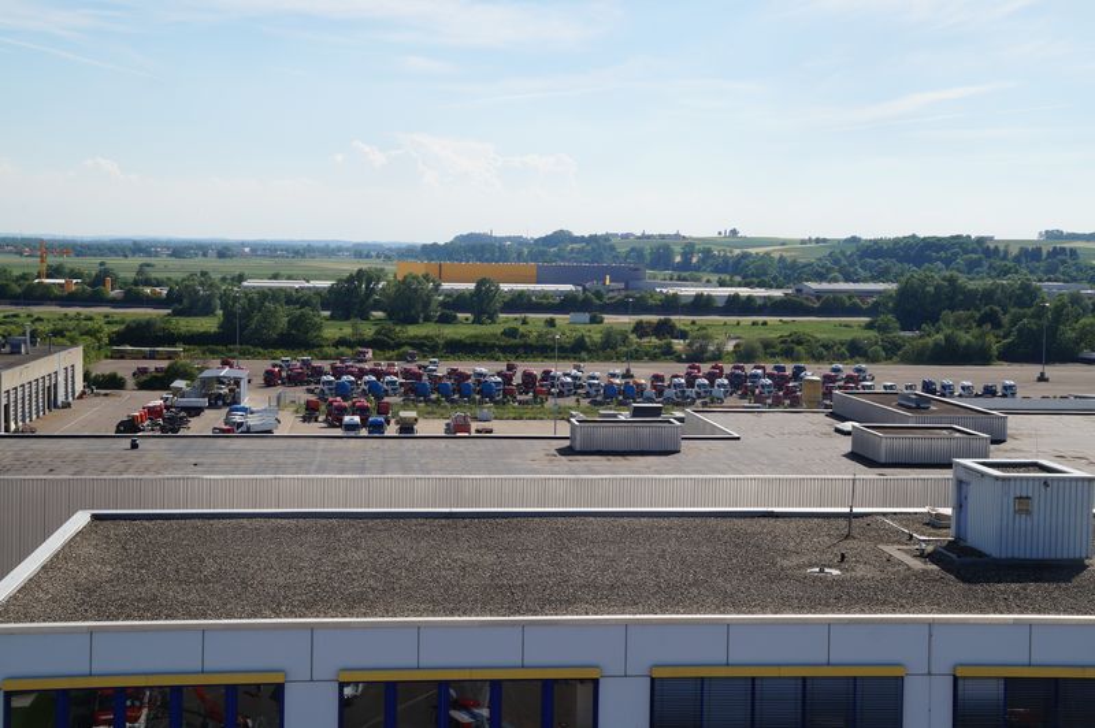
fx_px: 1596
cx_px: 548
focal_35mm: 52
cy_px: 364
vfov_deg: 25.7
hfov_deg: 37.9
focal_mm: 35
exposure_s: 1/200
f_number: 11
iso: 100
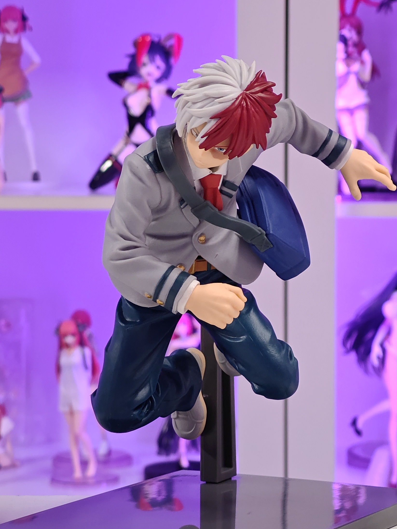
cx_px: 226
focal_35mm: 119
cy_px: 289
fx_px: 1819
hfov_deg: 12.5
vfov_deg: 16.5
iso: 1000
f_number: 2.4
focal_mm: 7.48
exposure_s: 1/25
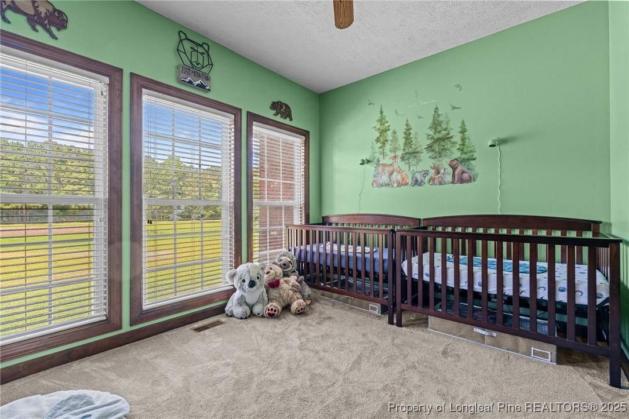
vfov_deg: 73.7
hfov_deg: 96.7
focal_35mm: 16
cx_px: 314
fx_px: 279
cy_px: 210
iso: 400
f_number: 8
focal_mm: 16
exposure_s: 1/3
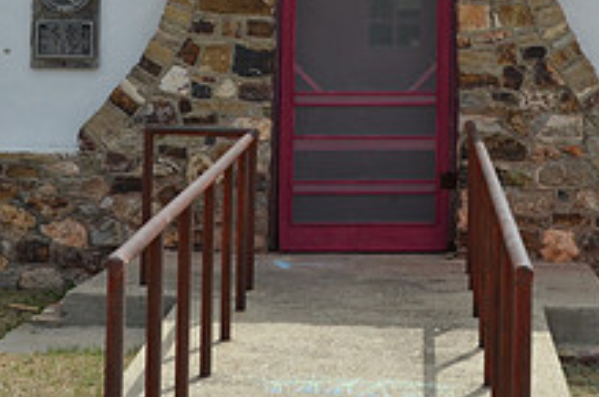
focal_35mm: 83
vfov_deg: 15.9
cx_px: 386
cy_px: -38
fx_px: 1383
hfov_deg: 24.3
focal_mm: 21
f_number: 8
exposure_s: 1/250
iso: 200
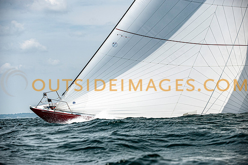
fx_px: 771
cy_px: 82
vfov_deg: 12.2
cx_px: 124
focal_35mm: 112
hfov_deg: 18.3
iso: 320
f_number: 5
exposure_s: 1/4000
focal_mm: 112
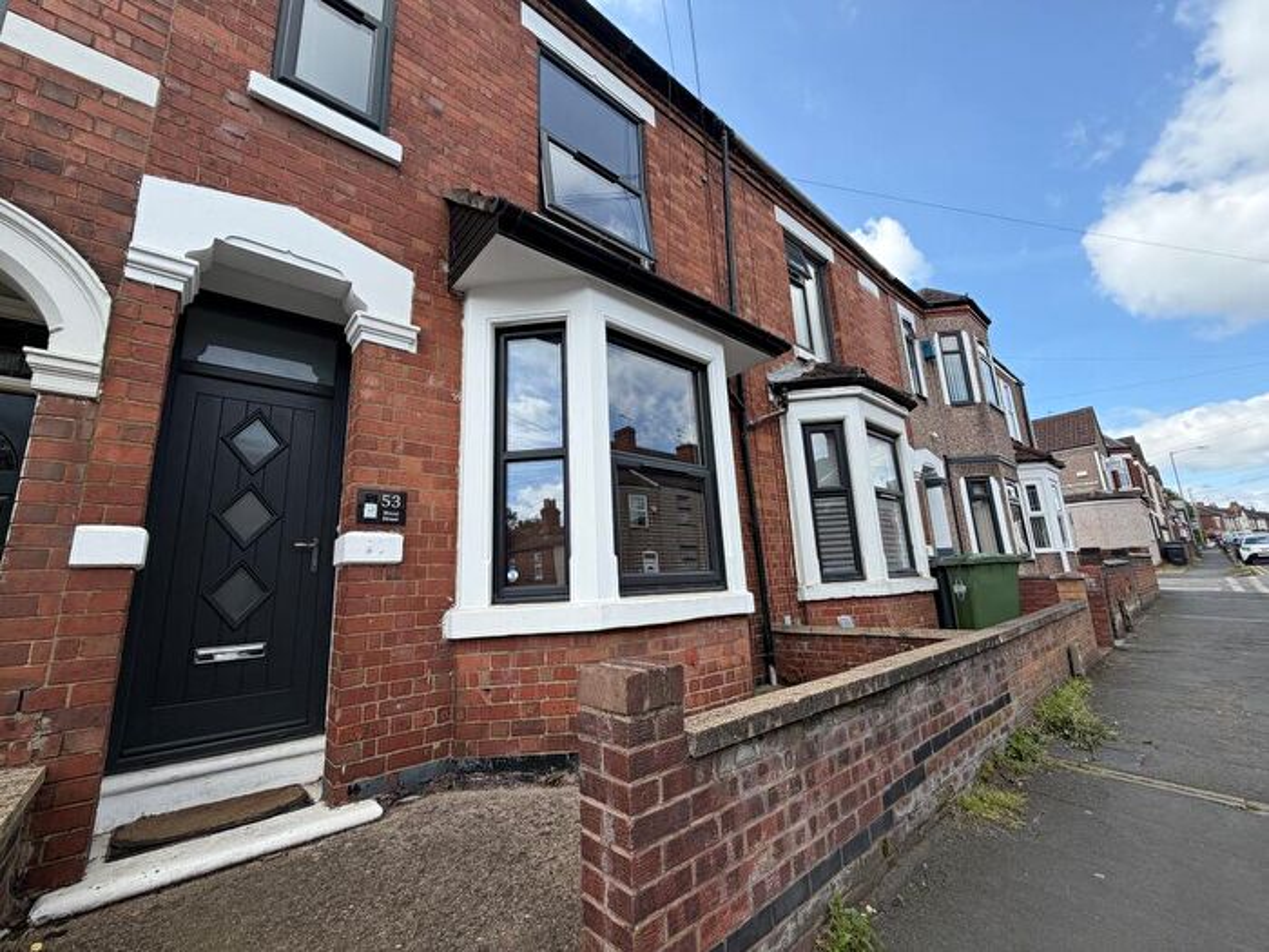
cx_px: 634
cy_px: 476
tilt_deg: +12.3
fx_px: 513
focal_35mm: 14
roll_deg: +2.7
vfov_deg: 85.7
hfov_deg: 102.1
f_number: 2.2
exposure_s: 1/574
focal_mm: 2.22
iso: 40
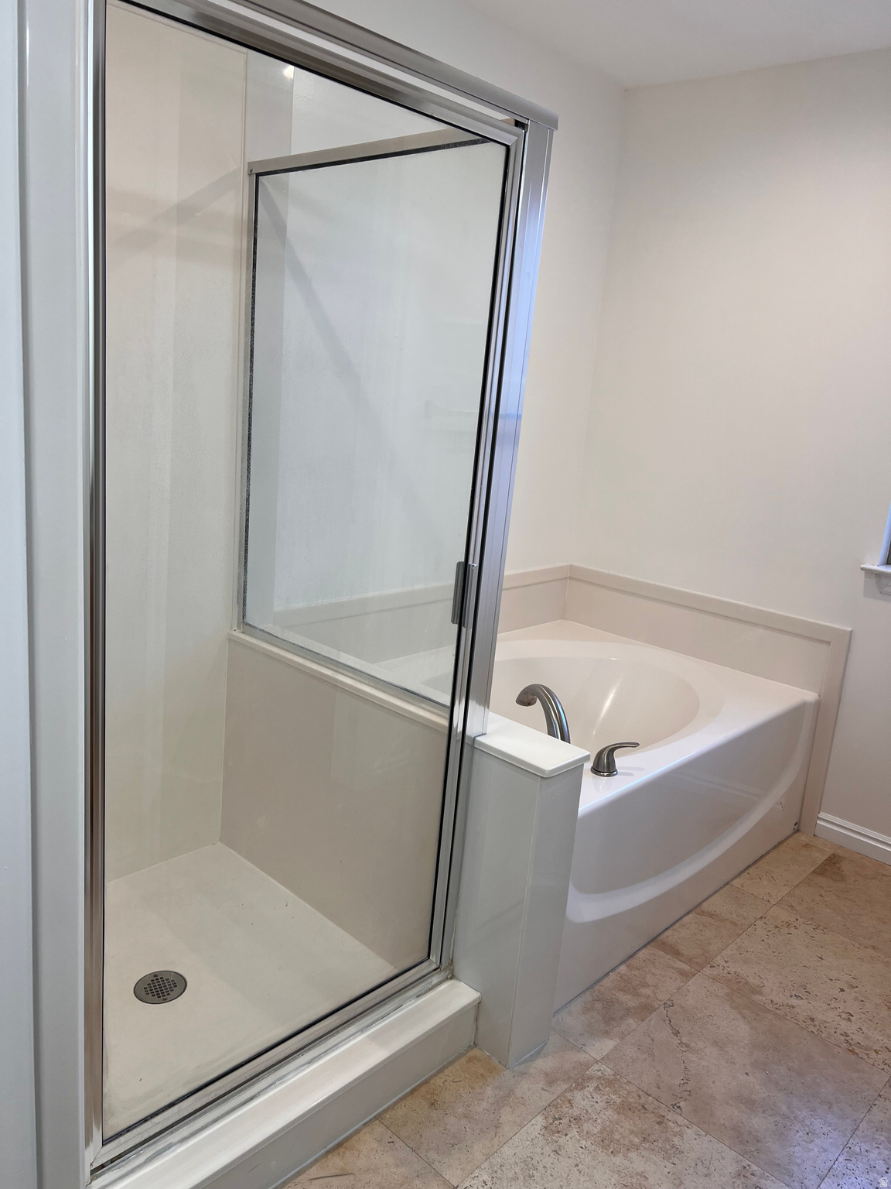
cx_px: 446
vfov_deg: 67.3
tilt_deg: -10.4
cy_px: 594
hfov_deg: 53.1
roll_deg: -4.6
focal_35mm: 26
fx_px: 892
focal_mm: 5.7
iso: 50
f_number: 1.5
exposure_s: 1/120
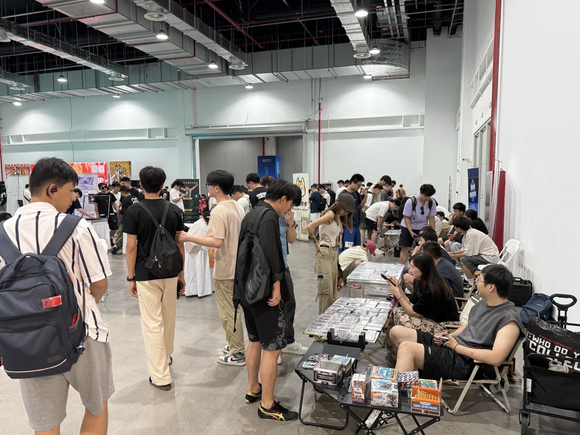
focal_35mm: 26
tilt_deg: -5.4
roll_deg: +0.0
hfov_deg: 67.3
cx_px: 287
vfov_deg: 53.1
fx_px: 436
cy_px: 225
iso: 200
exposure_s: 1/100
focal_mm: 6.76
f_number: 1.78
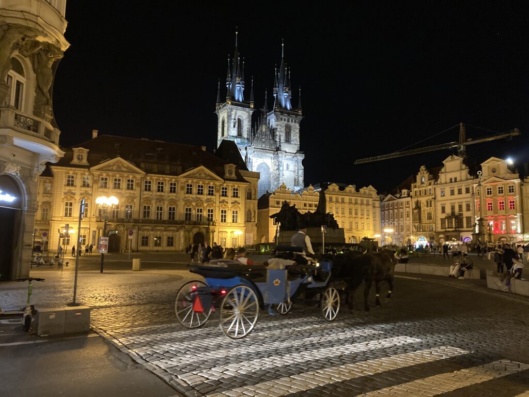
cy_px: 198
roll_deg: -1.4
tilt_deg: +7.4
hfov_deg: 63.4
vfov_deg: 49.7
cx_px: 264
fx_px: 428
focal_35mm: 28
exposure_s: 1/25
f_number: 1.8
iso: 640
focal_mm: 3.99
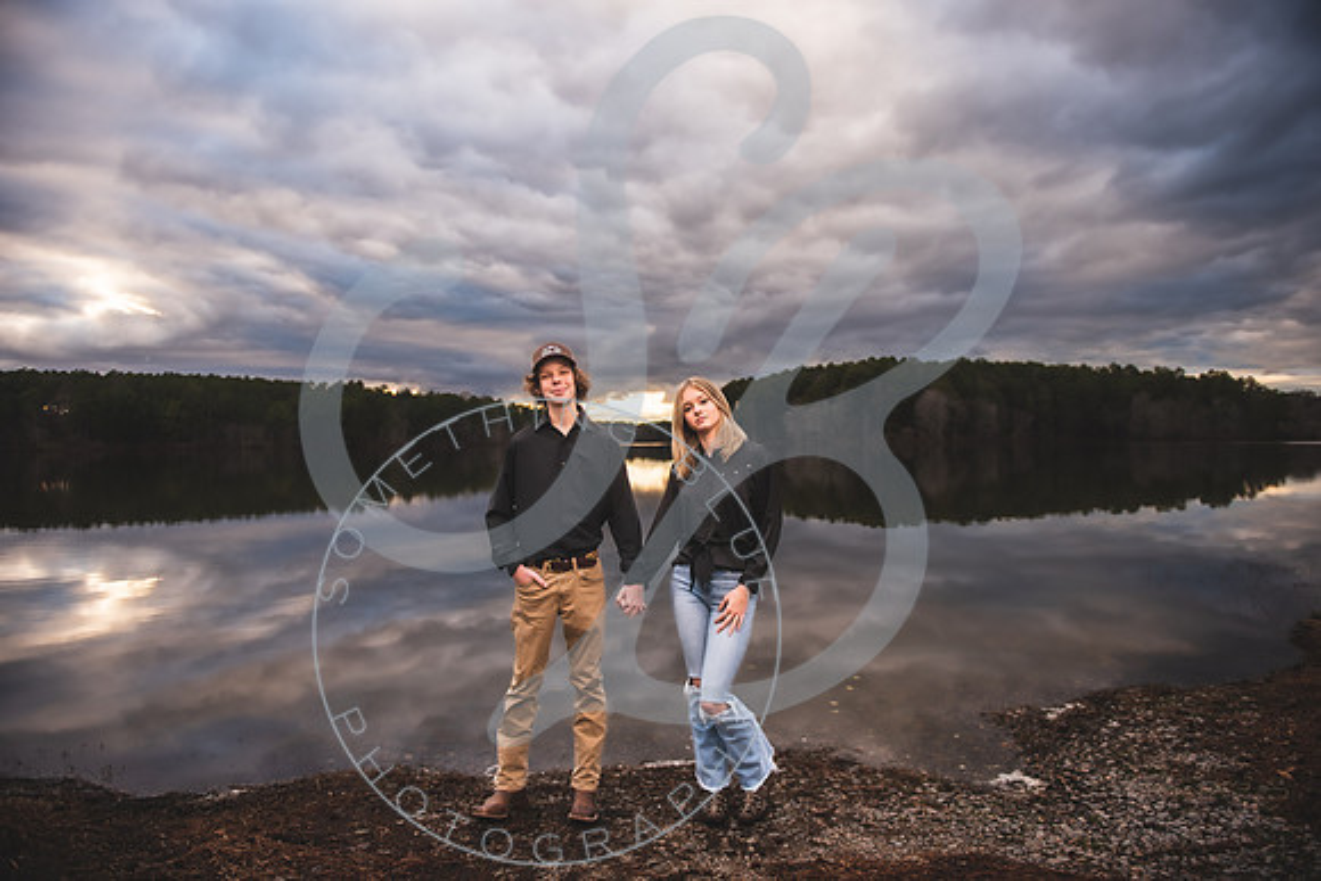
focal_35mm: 24
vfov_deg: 53.0
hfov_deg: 73.5
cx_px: 662
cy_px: 440
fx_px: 884
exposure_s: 1/400
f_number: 2.8
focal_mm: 24
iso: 100
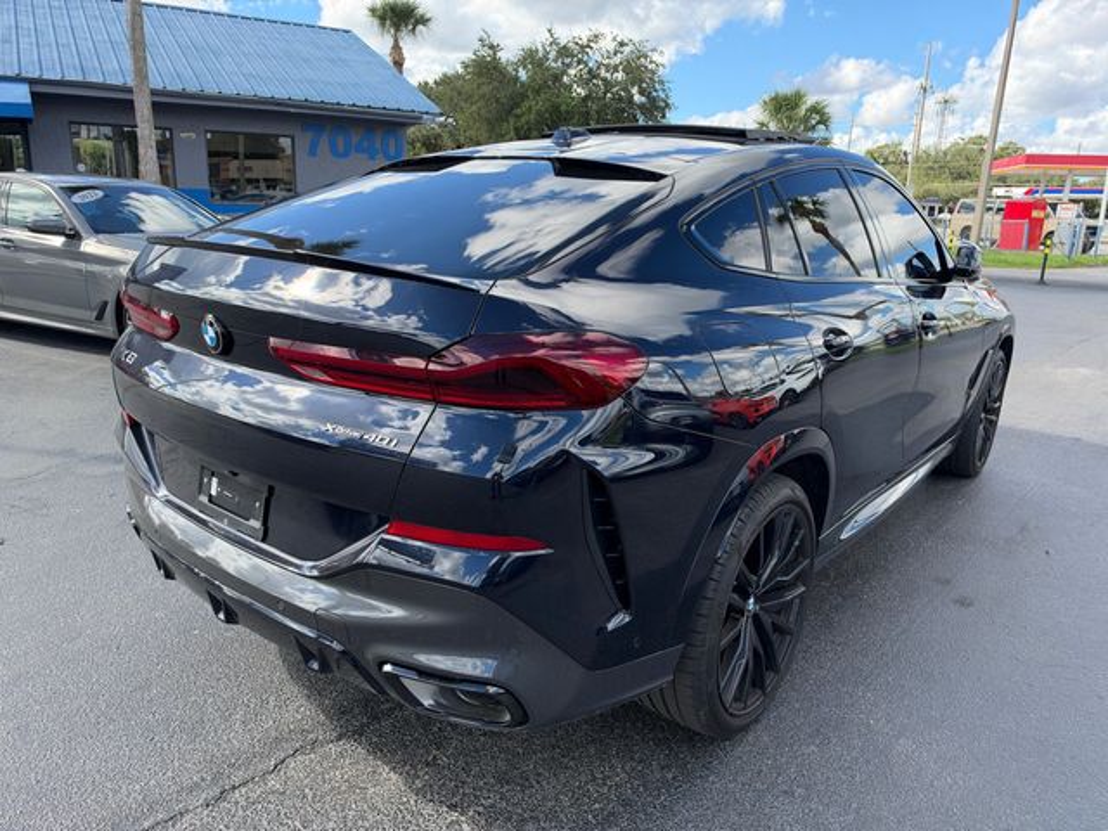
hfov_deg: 71.6
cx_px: 554
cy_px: 416
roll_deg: -1.8
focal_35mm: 24
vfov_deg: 56.8
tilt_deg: -14.4
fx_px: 768
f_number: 1.8
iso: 100
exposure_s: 1/1330
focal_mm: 6.93
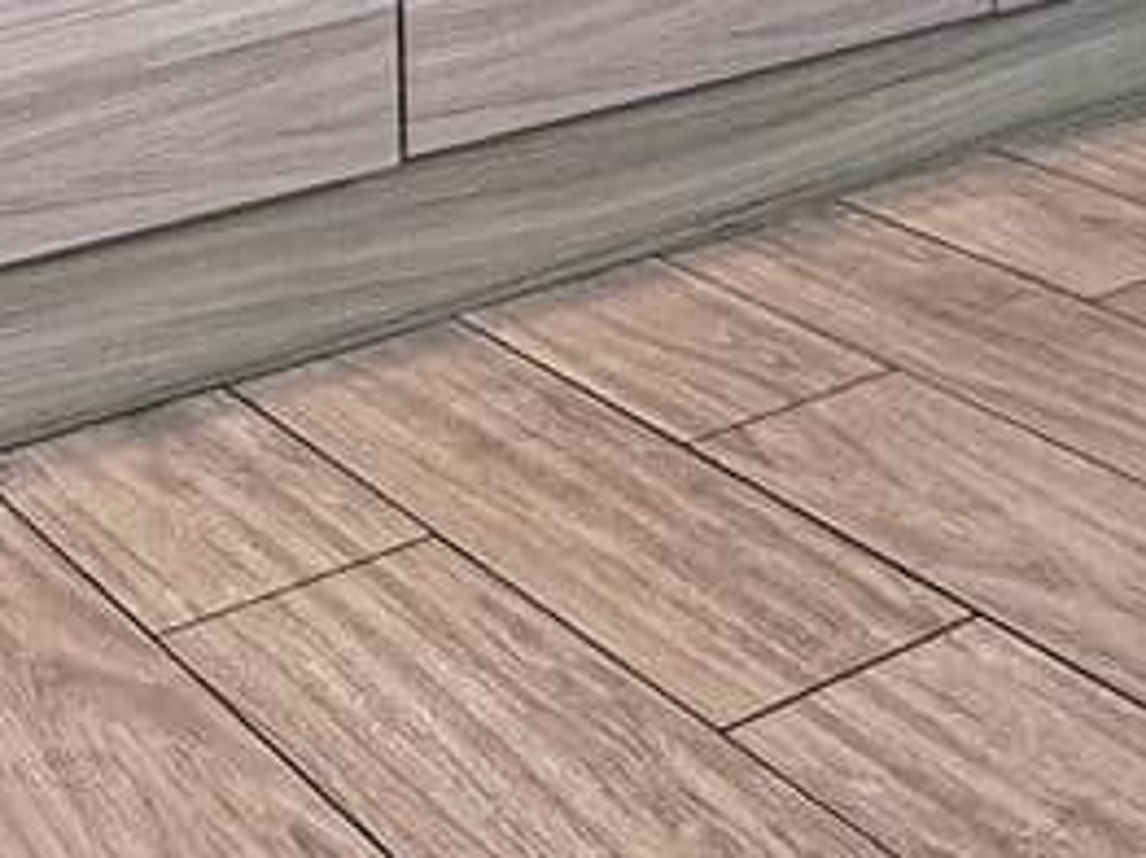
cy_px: -626
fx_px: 2547
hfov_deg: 25.3
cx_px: 695
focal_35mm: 77
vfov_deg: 16.4
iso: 320
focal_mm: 2.22
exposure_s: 1/99
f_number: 2.2
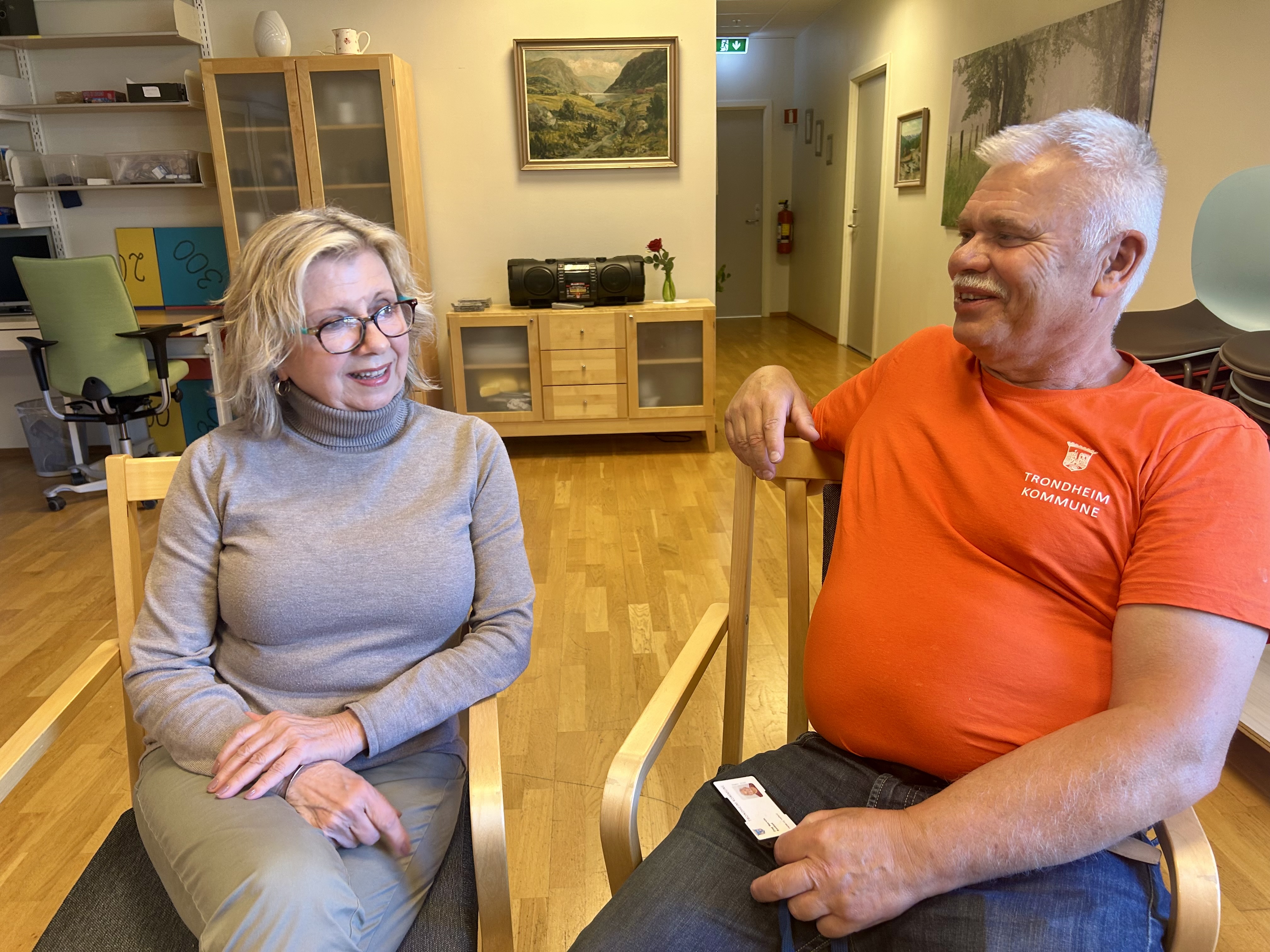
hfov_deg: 67.3
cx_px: 635
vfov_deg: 53.1
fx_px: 954
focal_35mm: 26
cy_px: 476
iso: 80
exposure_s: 1/50
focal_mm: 5.7
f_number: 1.5
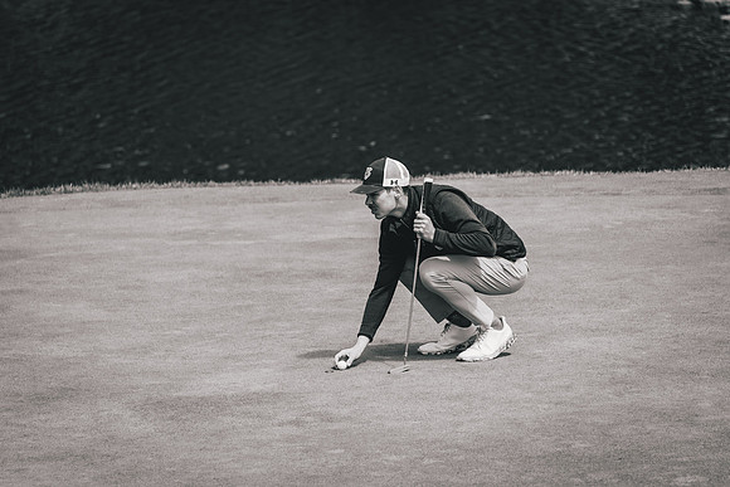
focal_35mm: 307
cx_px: 378
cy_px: 251
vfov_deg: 4.5
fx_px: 6229
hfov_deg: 6.7
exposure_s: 1/2500
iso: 640
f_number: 6.3
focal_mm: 296
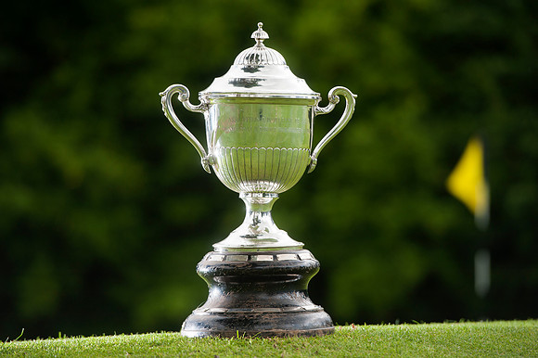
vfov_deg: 7.2
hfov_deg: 10.8
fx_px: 2838
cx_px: 269
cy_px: 179
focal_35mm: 190
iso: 200
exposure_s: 1/1000
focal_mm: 190
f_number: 4
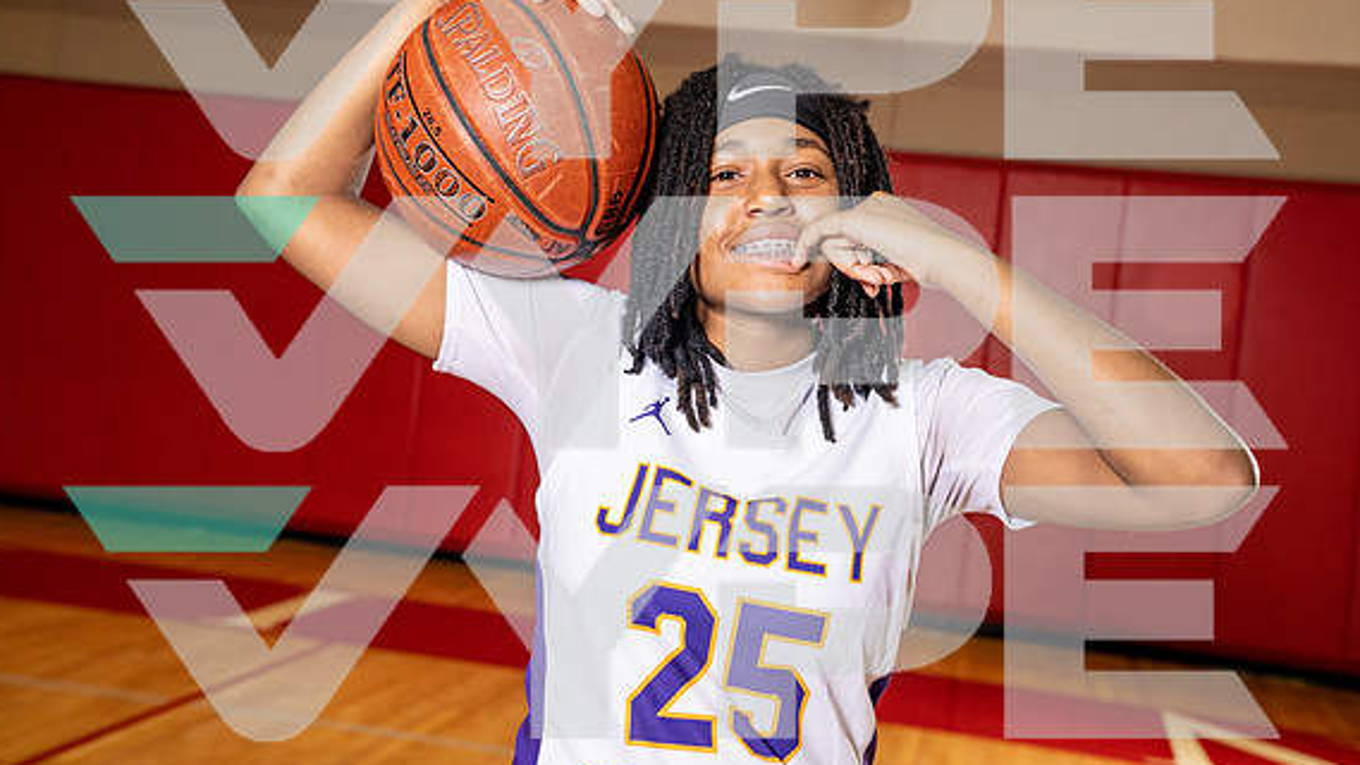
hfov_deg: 43.7
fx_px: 1695
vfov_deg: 25.4
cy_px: 324
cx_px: 679
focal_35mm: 47
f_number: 5.6
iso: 500
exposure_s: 1/250
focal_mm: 44
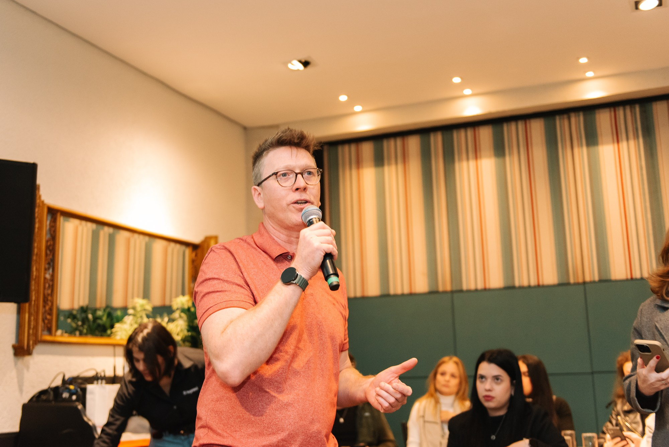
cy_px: 190
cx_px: 304
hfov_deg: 42.7
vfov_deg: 29.3
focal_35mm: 46
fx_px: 854
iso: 2500
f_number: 2.8
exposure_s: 1/160
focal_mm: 40
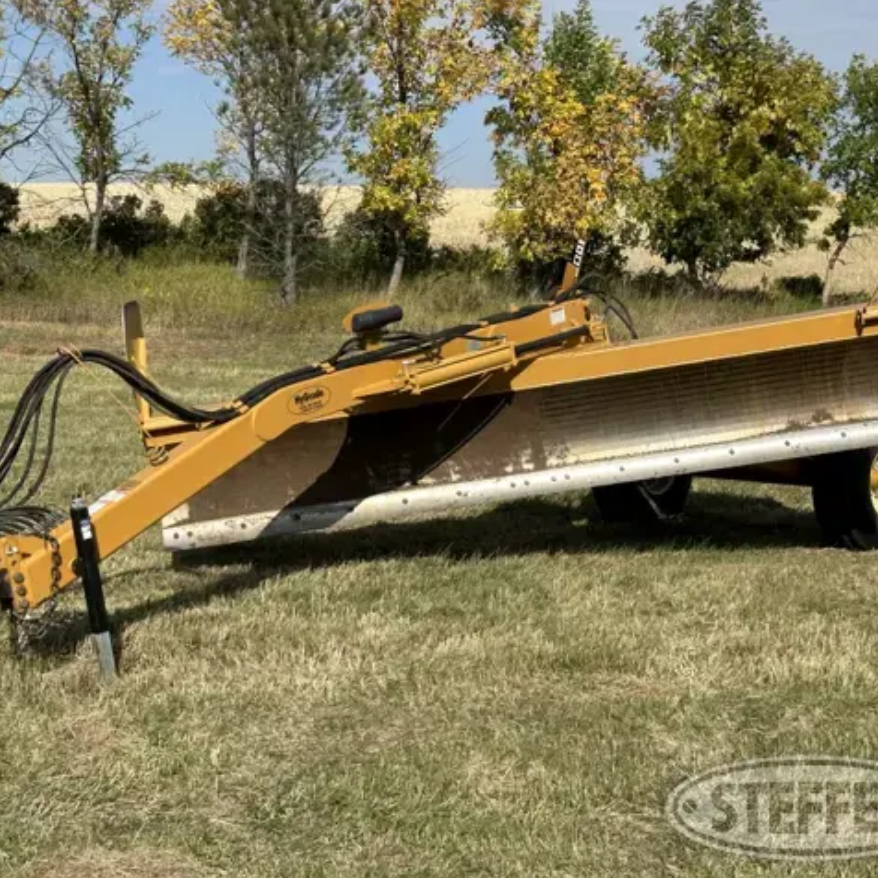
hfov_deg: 30.0
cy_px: 439
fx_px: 1636
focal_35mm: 57
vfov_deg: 30.0
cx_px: 402
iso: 64
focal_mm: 6.86
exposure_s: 1/5000
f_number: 1.78
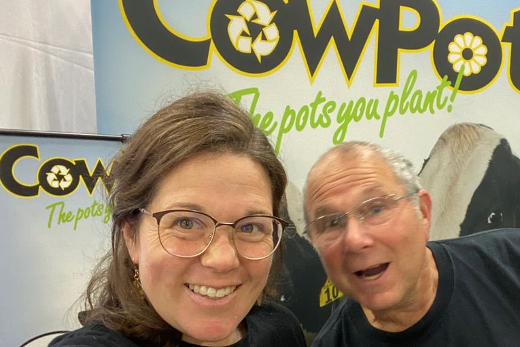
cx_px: 368
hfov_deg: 47.2
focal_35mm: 40
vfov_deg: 33.2
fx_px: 578
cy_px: 222
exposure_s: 1/40
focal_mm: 2.71
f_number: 2.2
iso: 250
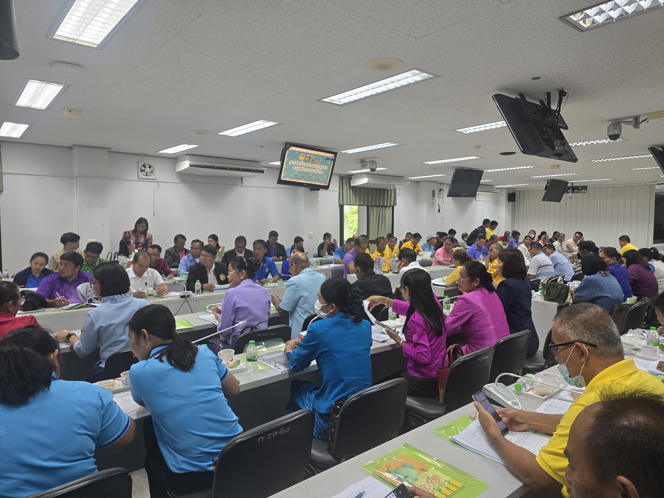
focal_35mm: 23
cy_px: 249
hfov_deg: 73.9
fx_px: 441
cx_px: 332
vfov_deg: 58.9
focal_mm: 6.3
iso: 100
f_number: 1.7
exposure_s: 1/100
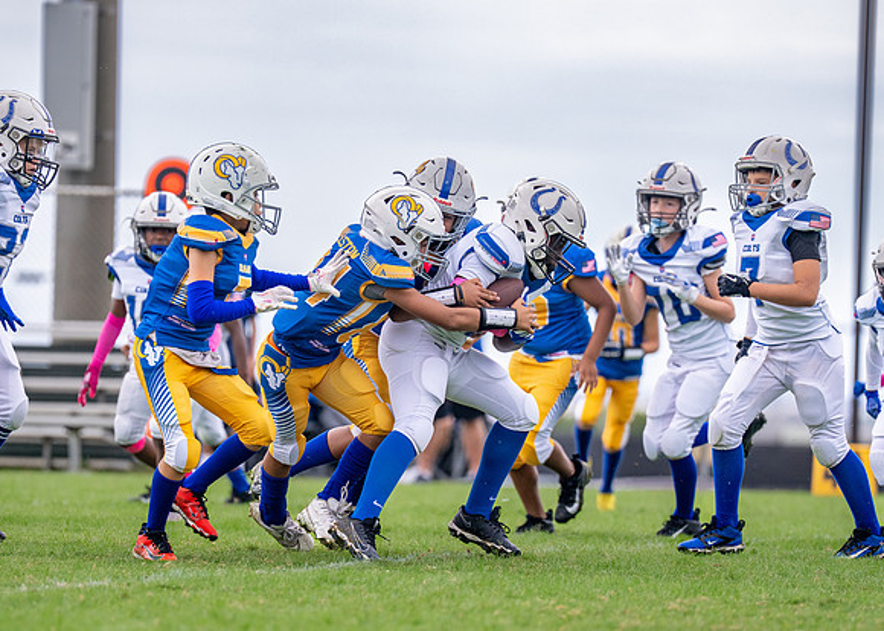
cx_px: 417
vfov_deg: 4.6
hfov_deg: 6.4
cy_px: 382
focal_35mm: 315
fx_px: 7913
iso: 400
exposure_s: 1/1600
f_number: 2.8
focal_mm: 200
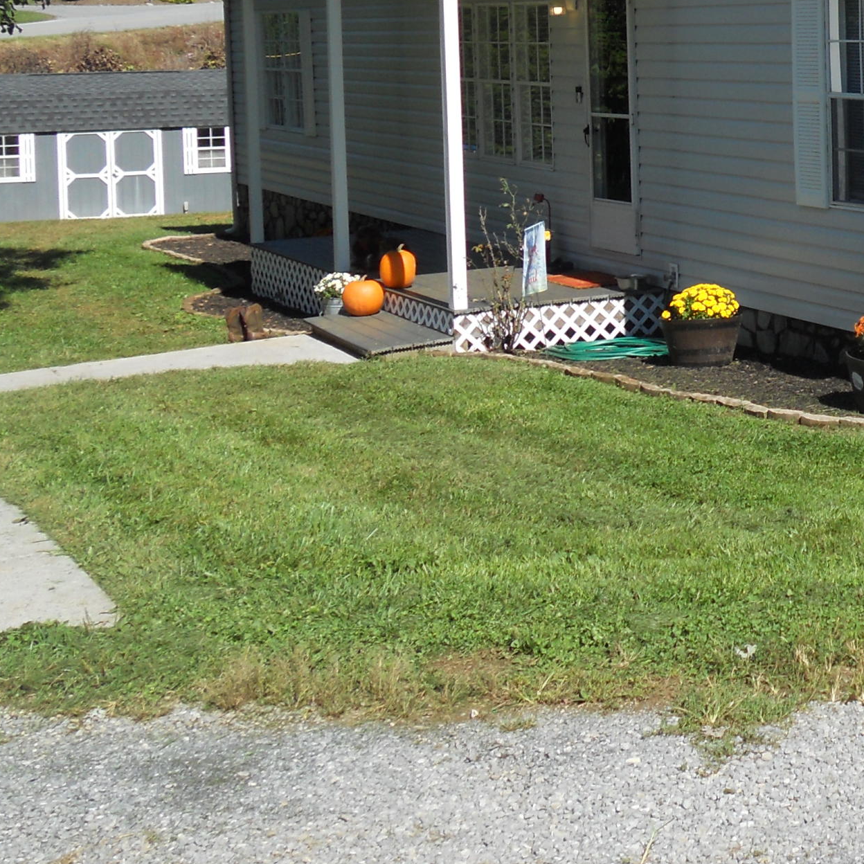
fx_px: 1920
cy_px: 132
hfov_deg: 23.4
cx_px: 1007
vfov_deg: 24.8
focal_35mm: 68
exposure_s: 1/800
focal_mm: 5.8
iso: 80
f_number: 3.5
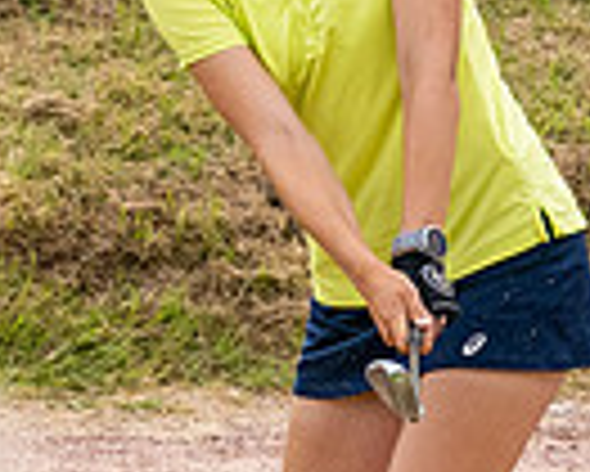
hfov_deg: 0.9
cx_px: -424
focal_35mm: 2096
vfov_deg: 0.7
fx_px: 36627
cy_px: 212
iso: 320
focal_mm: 300
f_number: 5.6
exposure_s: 1/1600
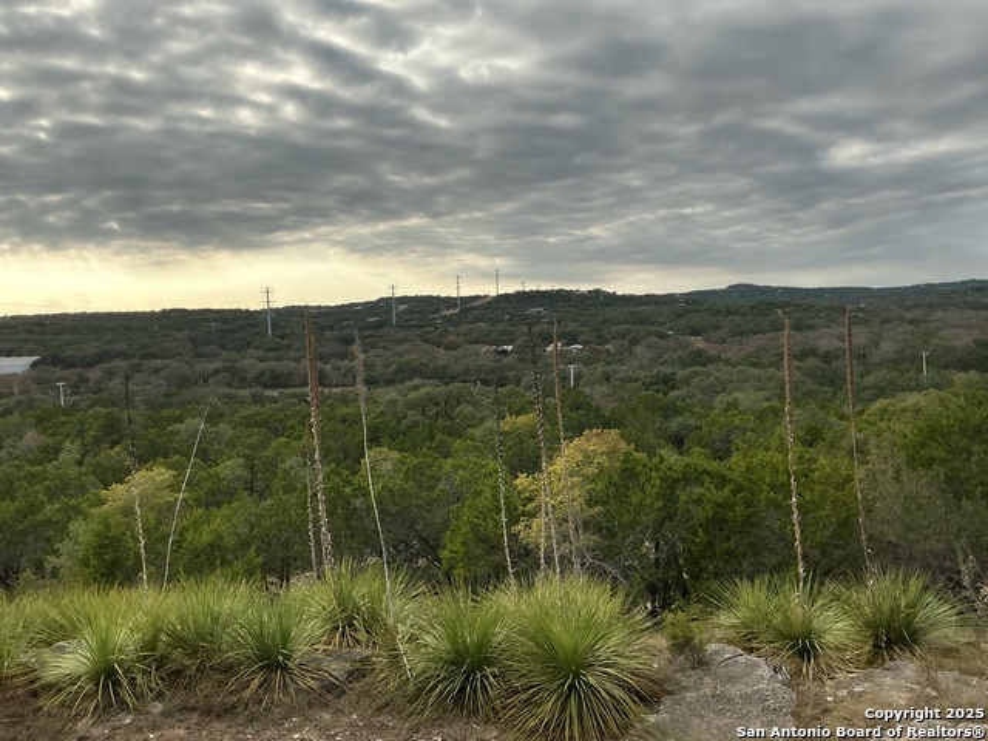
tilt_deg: -3.2
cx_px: 494
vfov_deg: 48.2
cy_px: 370
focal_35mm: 29
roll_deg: +1.2
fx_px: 828
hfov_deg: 61.7
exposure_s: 1/1848
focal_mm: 3
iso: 25
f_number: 1.8
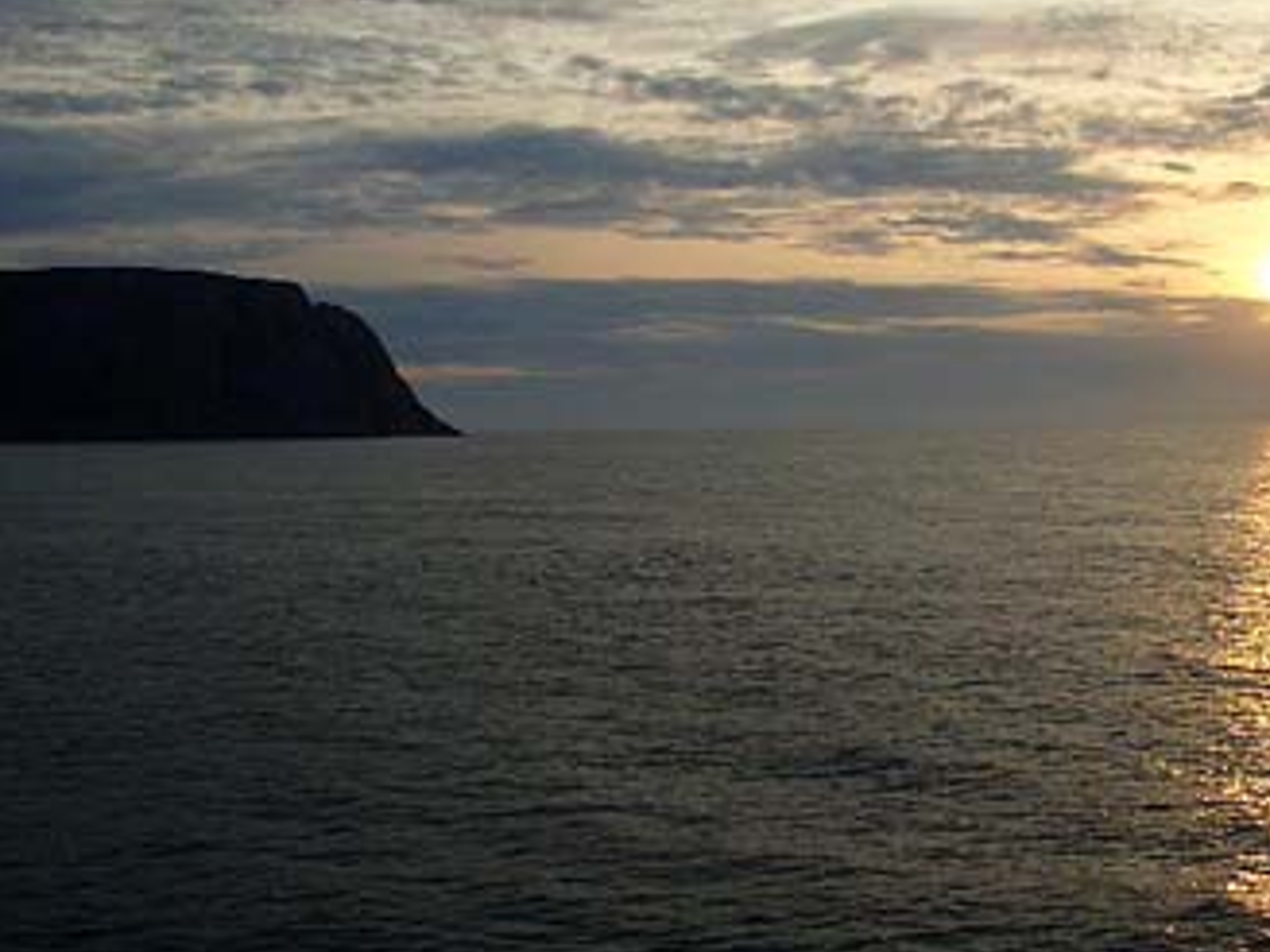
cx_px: 674
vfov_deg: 30.1
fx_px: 1761
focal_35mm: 48
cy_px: 341
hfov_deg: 39.6
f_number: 4.3
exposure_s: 1/320
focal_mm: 5.8
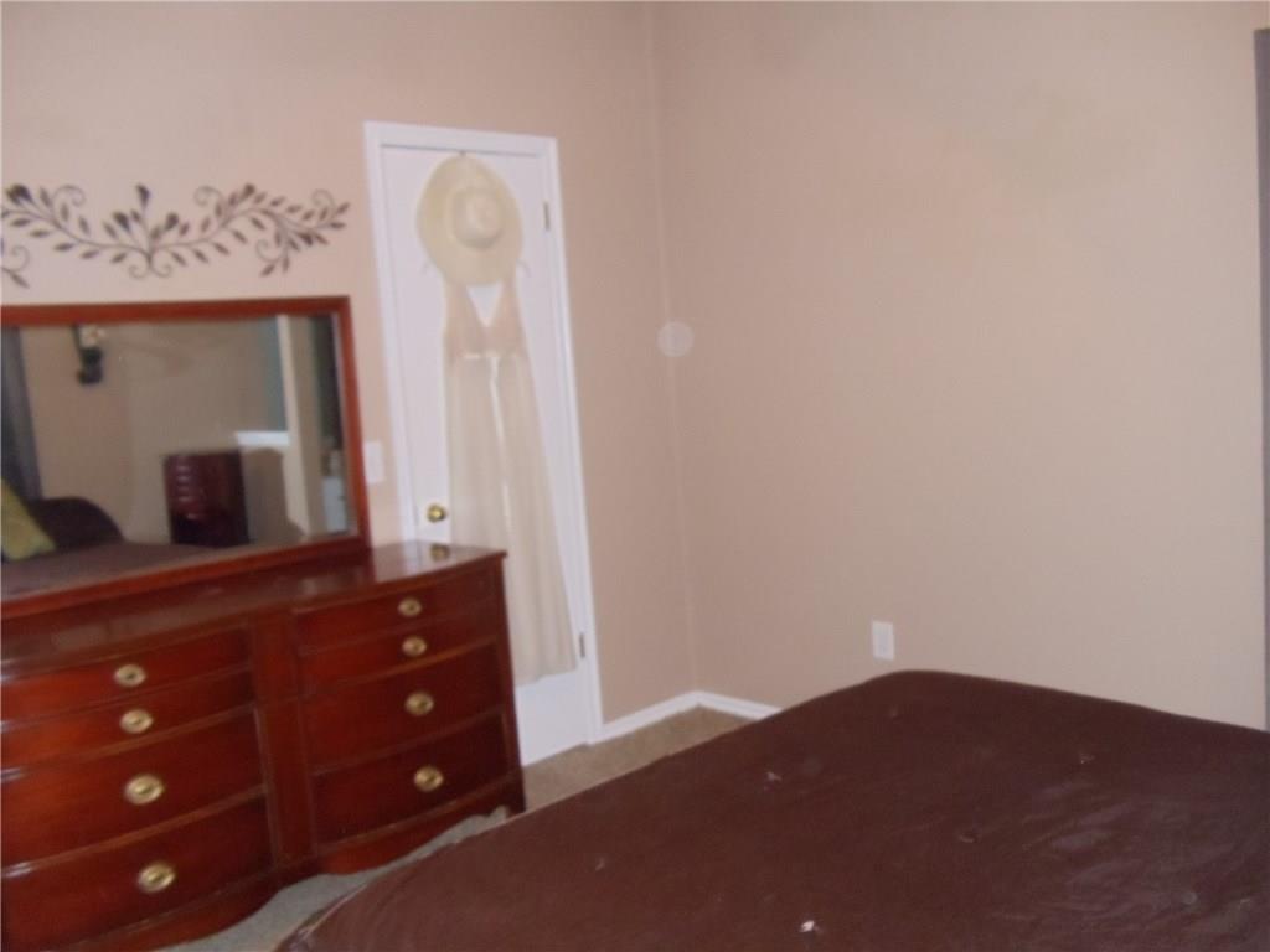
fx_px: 1614
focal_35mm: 44
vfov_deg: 32.9
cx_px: 635
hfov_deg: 42.9
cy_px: 476
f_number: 3.5
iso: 400
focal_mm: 6
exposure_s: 1/30
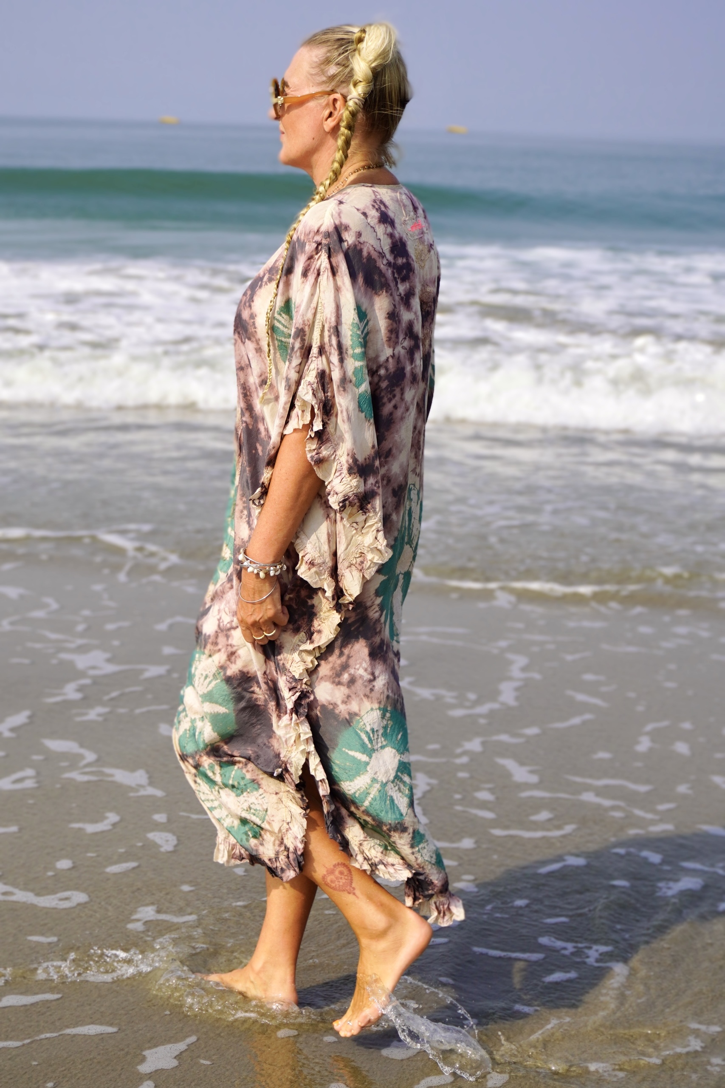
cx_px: 362
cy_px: 544
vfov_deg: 37.8
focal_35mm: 52
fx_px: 1586
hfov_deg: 25.8
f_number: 5.6
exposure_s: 1/800
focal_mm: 35
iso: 100
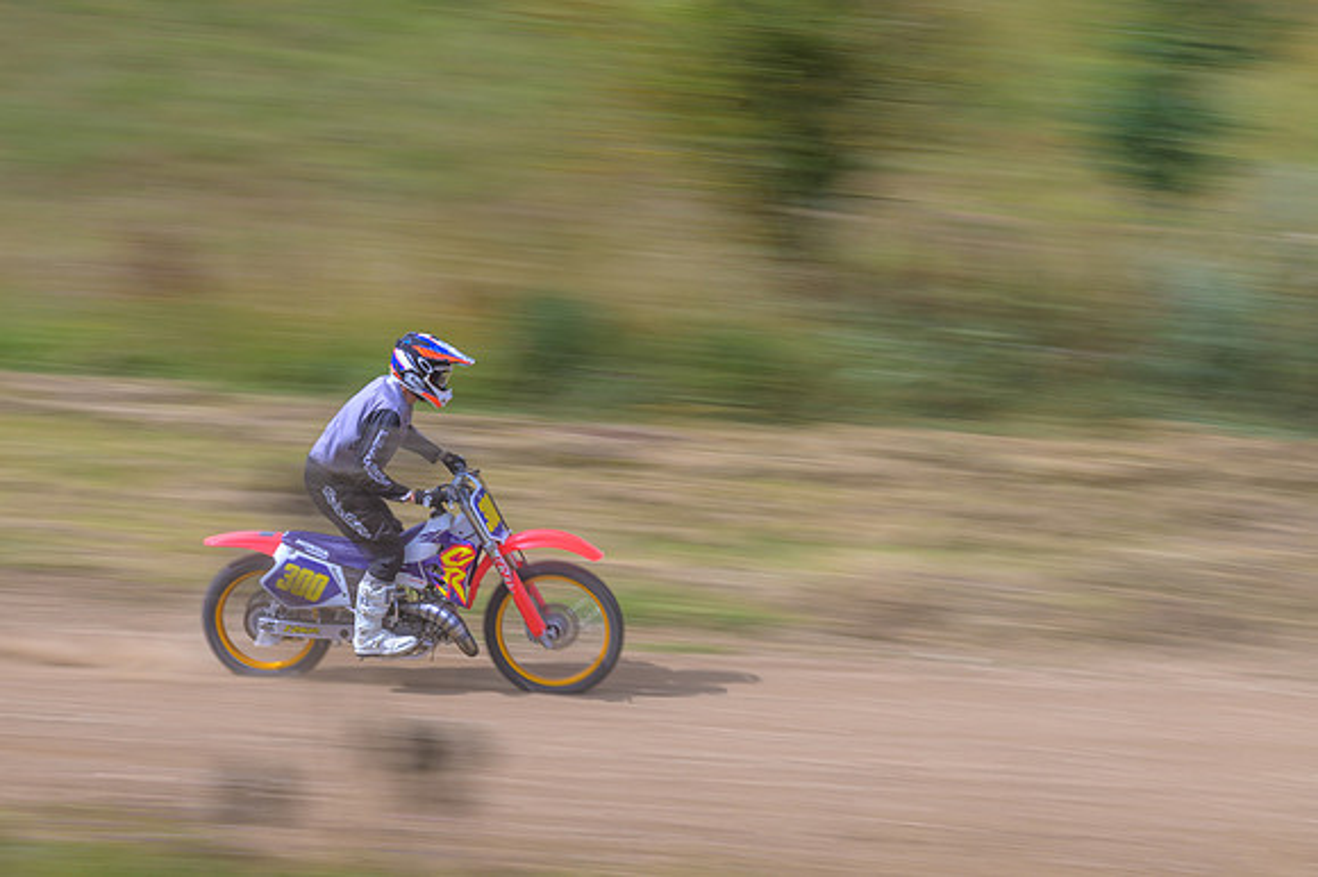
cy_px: 438
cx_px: 659
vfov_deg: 13.0
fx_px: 3842
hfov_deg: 19.5
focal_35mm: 105
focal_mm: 70
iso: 50
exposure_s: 1/50
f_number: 13
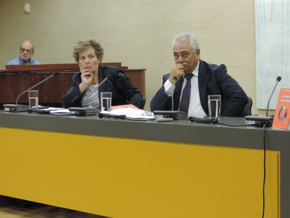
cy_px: 109
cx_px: 145
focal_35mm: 75
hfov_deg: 26.0
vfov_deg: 19.6
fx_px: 628
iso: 560
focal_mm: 13.3
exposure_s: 1/25
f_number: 3.9
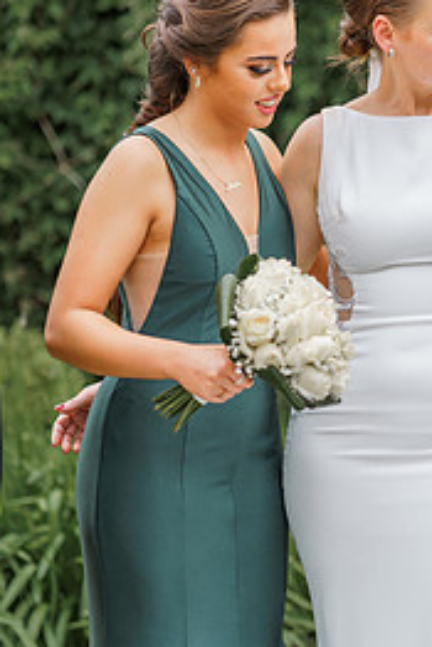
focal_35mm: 146
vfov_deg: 14.0
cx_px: 338
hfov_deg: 9.4
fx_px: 2624
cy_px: 395
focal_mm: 85
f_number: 2.8
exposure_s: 1/640
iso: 100
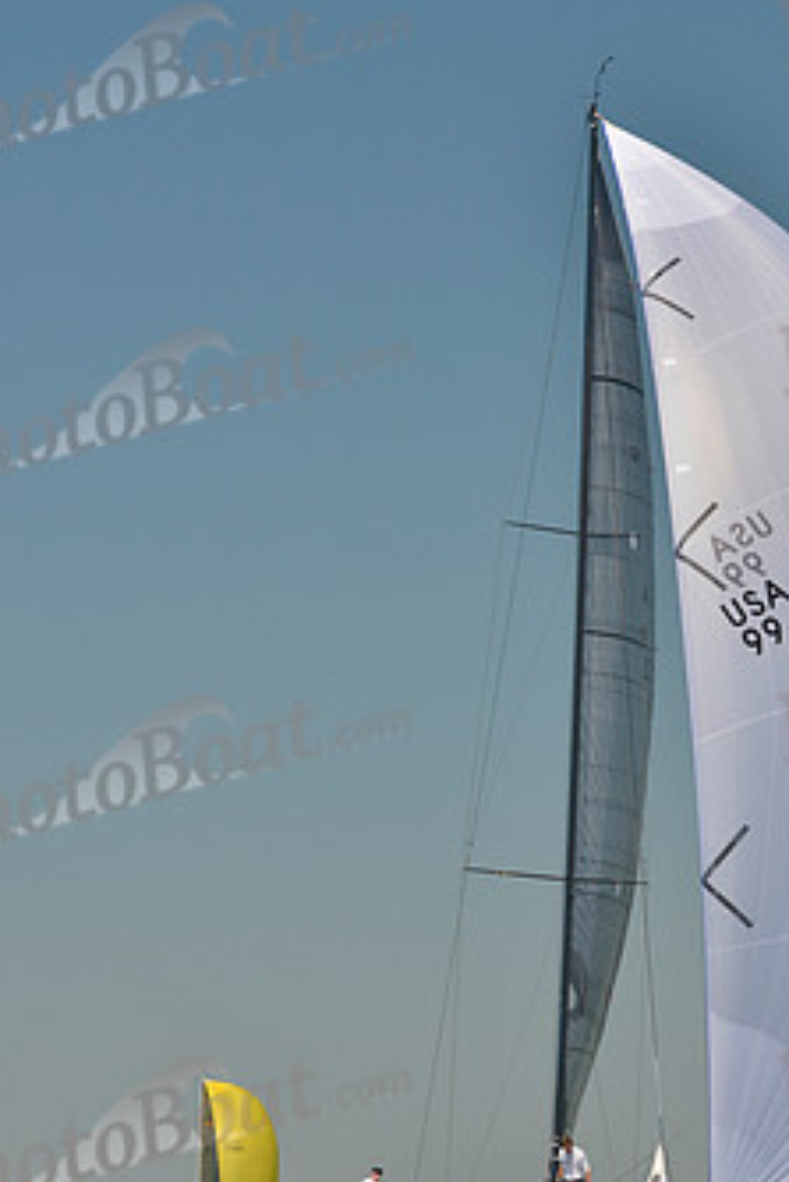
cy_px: 538
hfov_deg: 8.1
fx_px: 5583
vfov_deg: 12.1
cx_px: 596
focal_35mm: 170
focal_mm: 98
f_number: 7.1
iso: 200
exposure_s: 1/800
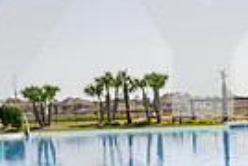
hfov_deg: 18.1
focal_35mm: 108
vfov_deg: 12.2
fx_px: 746
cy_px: 244
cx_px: 287
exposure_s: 1/200
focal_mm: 25
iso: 250
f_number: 11
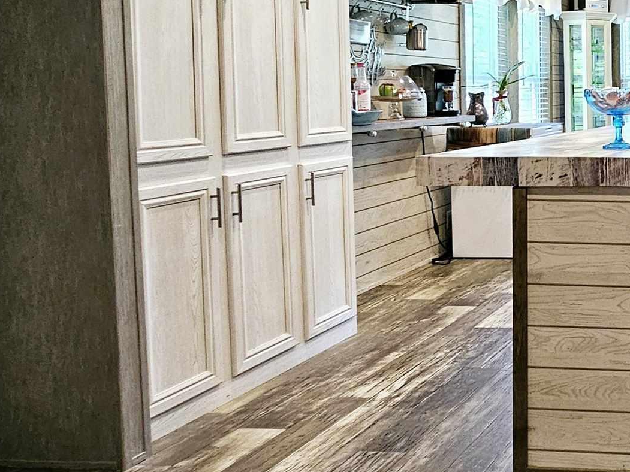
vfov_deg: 36.9
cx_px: 761
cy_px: 123
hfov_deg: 37.0
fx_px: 692
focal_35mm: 38
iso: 250
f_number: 2.2
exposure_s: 1/60.2
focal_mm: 2.2
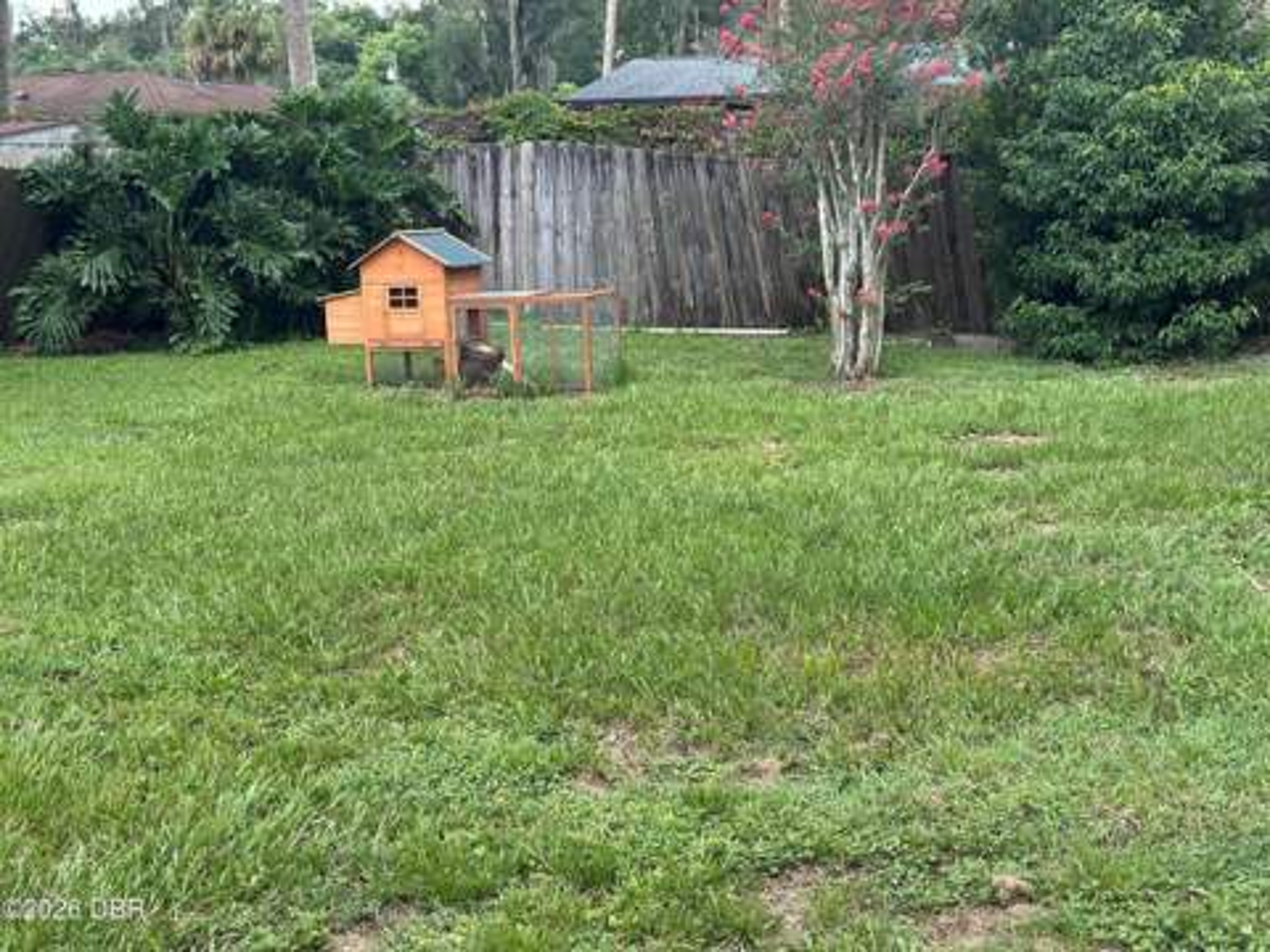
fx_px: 1761
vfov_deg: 30.3
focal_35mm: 48
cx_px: 635
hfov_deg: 39.7
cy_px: 476
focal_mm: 6.86
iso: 80
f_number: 1.78
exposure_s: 1/880
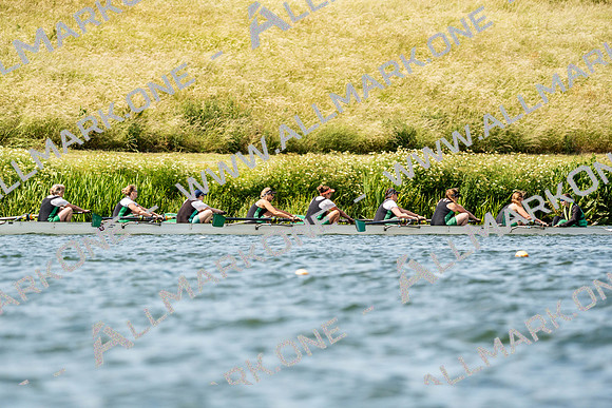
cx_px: 306
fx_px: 5747
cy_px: 204
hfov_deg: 6.1
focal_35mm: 338
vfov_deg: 4.1
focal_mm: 338
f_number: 6.3
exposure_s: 1/2000
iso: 320
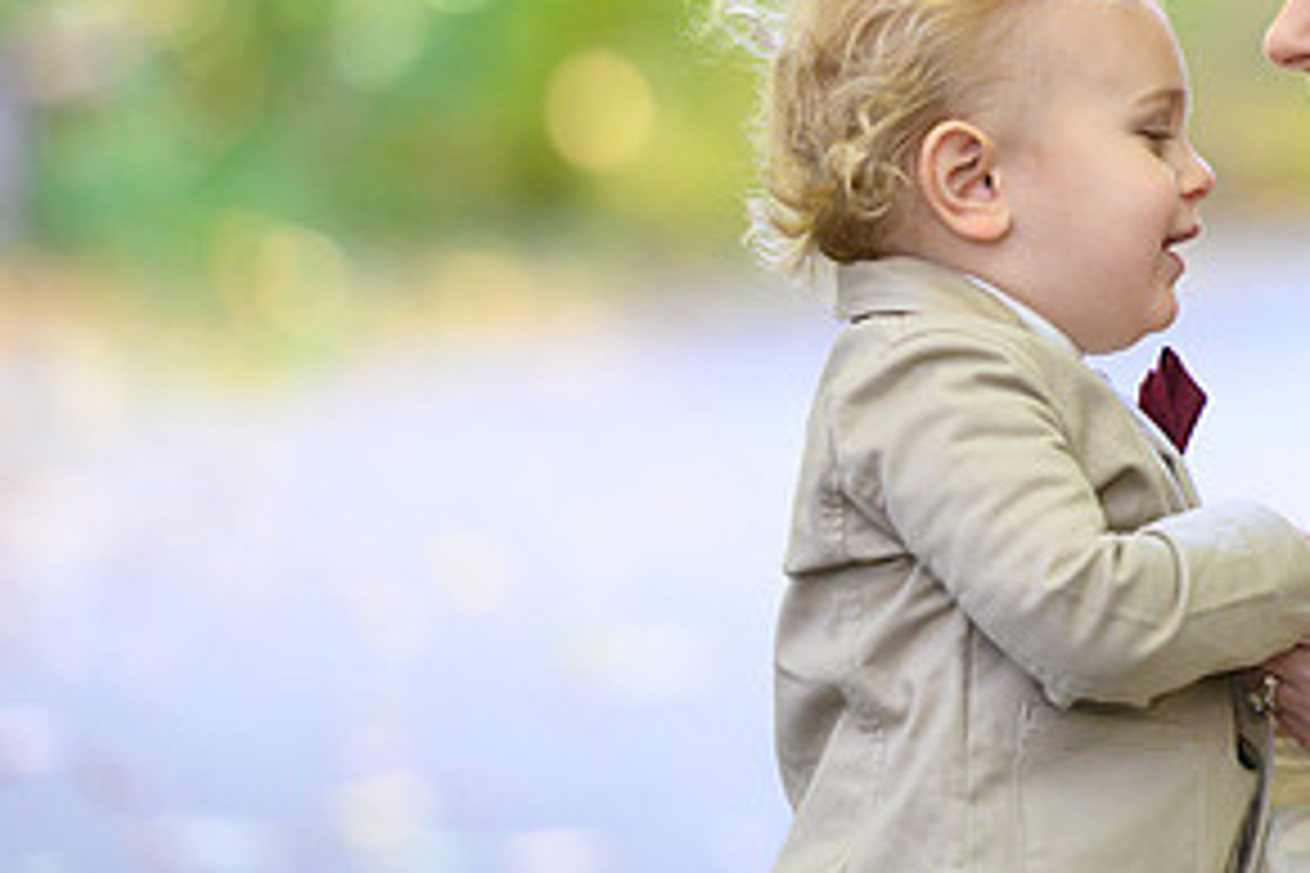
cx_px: 1296
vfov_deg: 4.1
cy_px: 126
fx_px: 12335
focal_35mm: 339
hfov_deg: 6.1
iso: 1600
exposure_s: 1/200
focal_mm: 170
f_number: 3.2
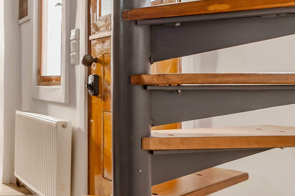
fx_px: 393
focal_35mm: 48
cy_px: 84
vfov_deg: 28.0
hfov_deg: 31.3
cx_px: -94
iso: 200
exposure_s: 1/2
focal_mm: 17
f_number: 8
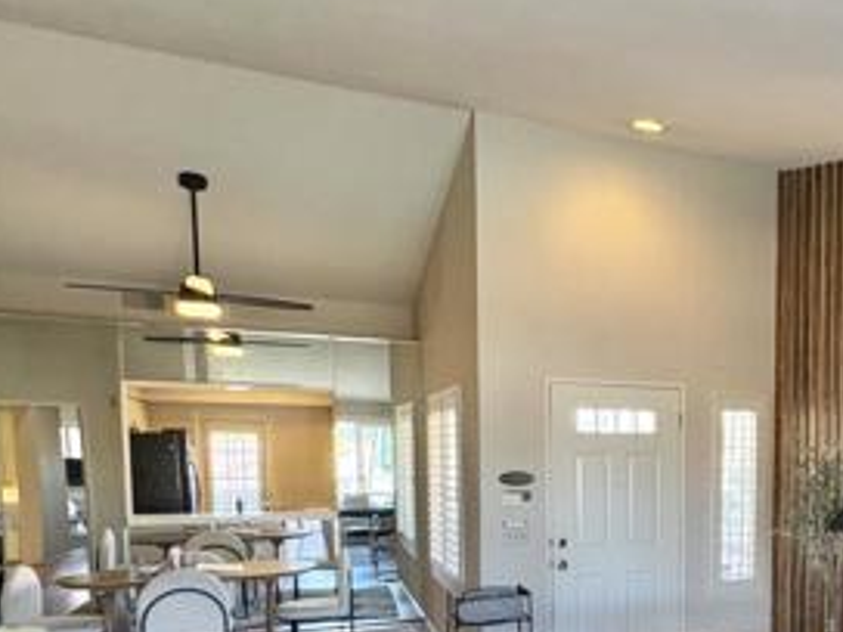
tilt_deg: -3.7
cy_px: 514
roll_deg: +0.2
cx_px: 725
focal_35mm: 33
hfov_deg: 50.4
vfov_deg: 41.0
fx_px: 804
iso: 320
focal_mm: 2.22
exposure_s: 1/120
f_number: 2.2
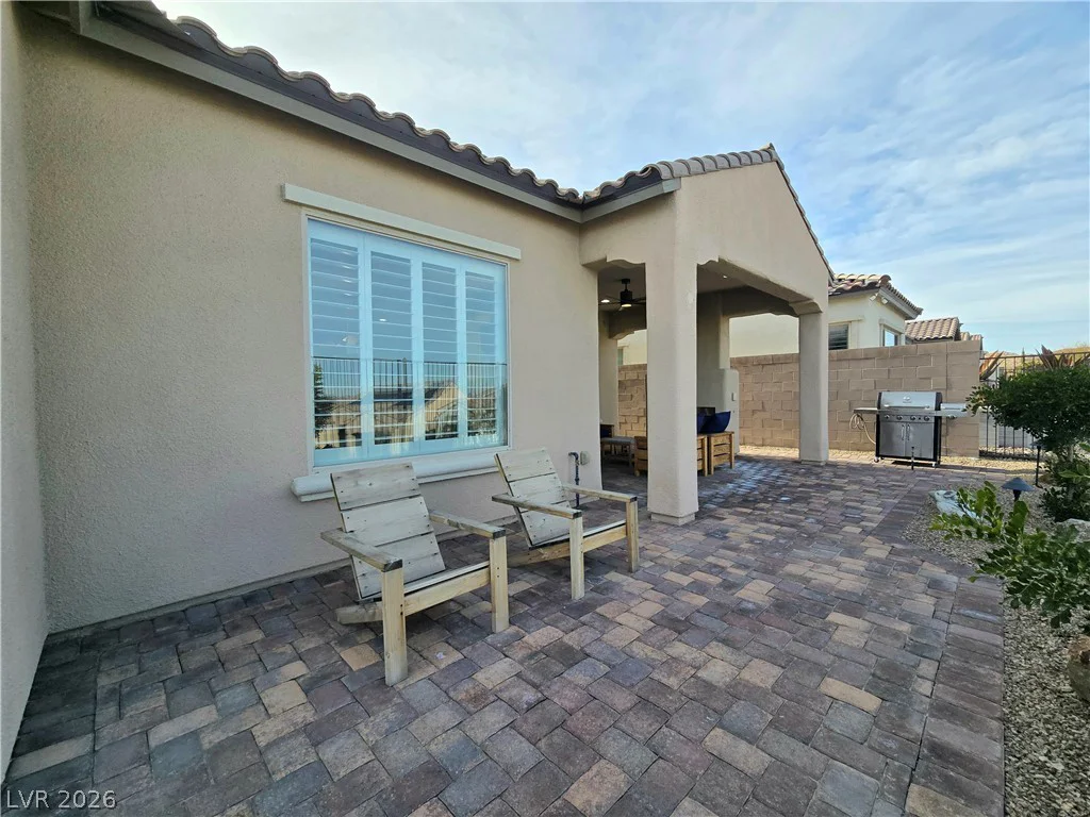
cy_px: 408
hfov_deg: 106.2
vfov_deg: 89.9
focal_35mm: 13
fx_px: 409
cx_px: 545
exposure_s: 1/1429
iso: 50
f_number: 2.2
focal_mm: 2.2
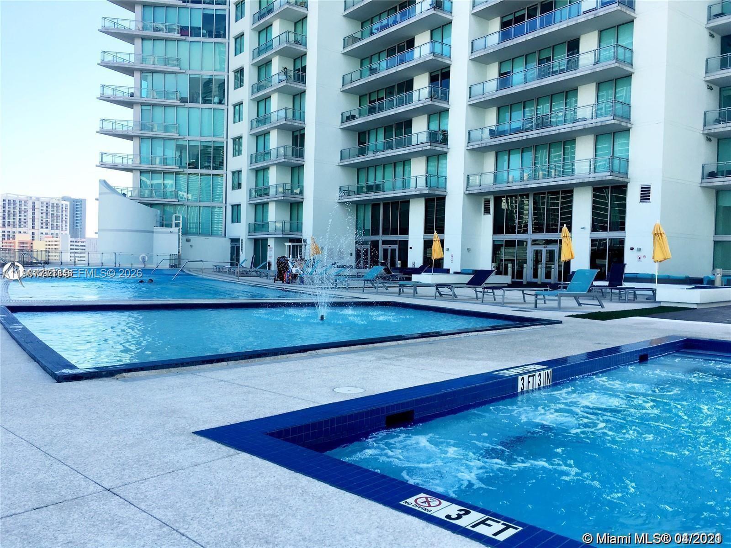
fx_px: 612
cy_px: 274
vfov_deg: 48.2
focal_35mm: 29
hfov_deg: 61.7
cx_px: 366
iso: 25
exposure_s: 1/769
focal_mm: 4.15
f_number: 2.2
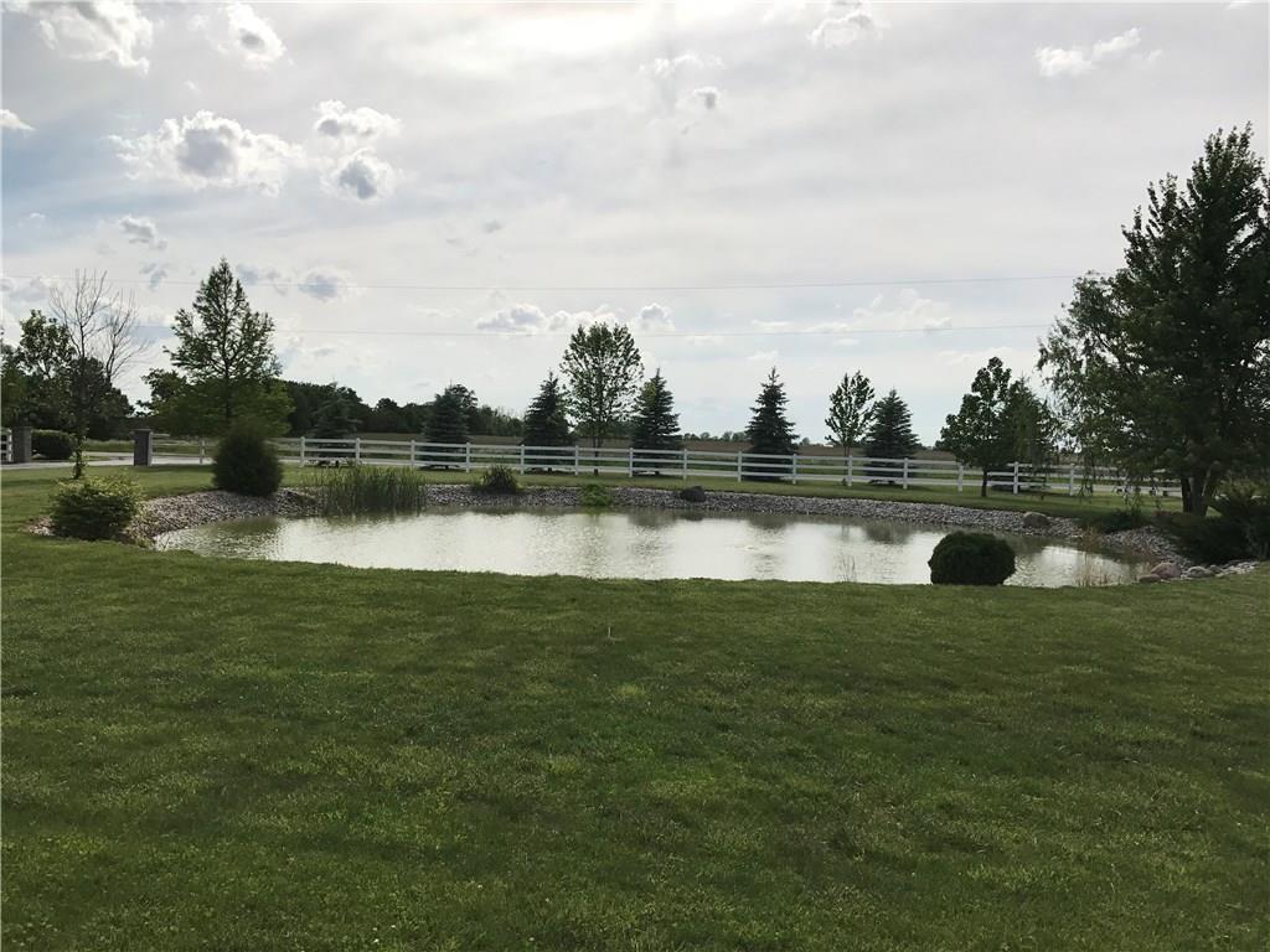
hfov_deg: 63.4
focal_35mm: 28
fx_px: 1027
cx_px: 635
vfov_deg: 49.7
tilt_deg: -1.8
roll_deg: -1.6
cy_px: 476
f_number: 1.8
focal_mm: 3.99
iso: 25
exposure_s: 1/6849
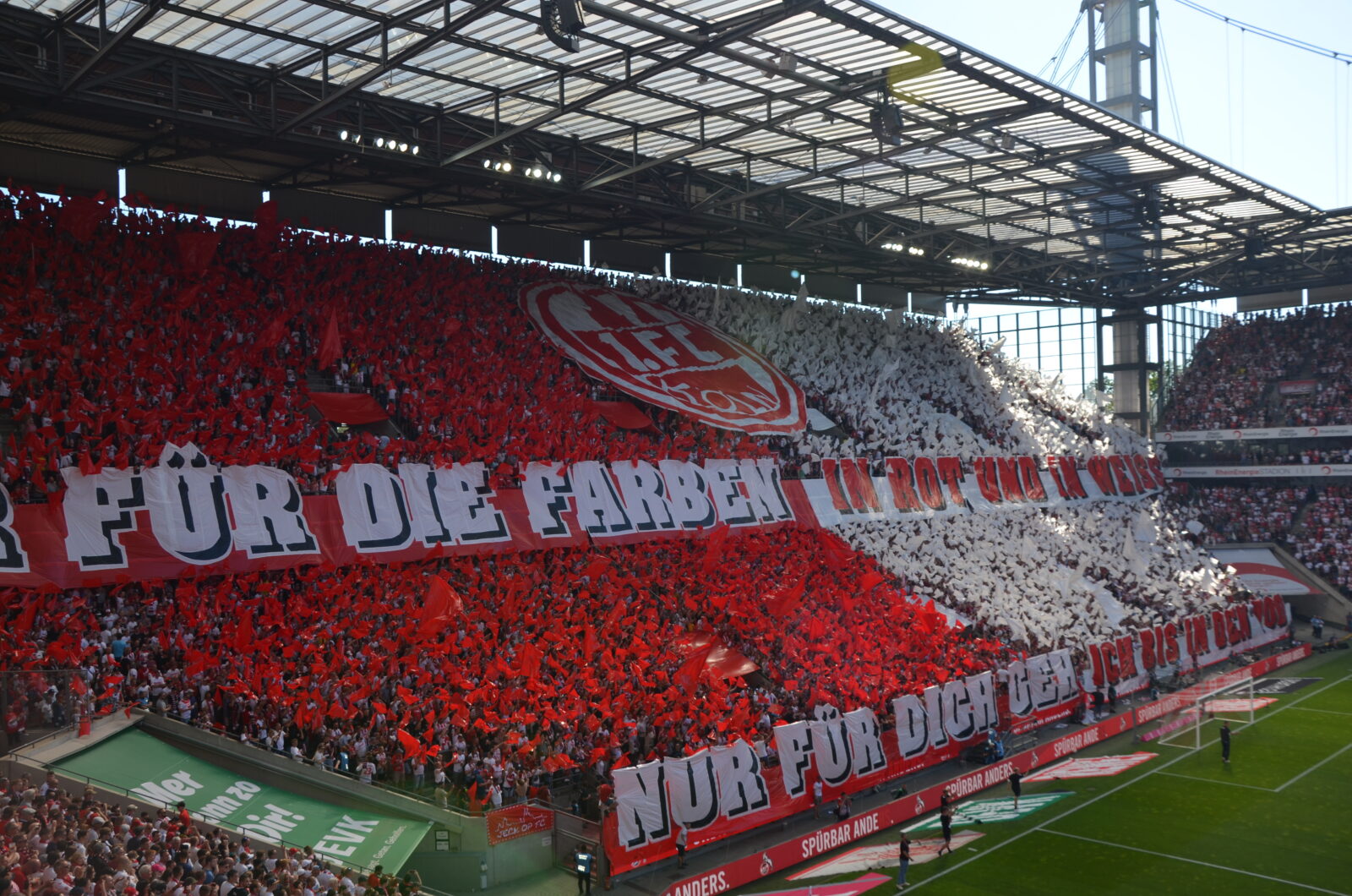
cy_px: 448
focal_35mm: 32
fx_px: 1181
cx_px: 676
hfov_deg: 59.6
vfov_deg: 41.5
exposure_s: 1/200
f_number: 6.3
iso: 100
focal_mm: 21
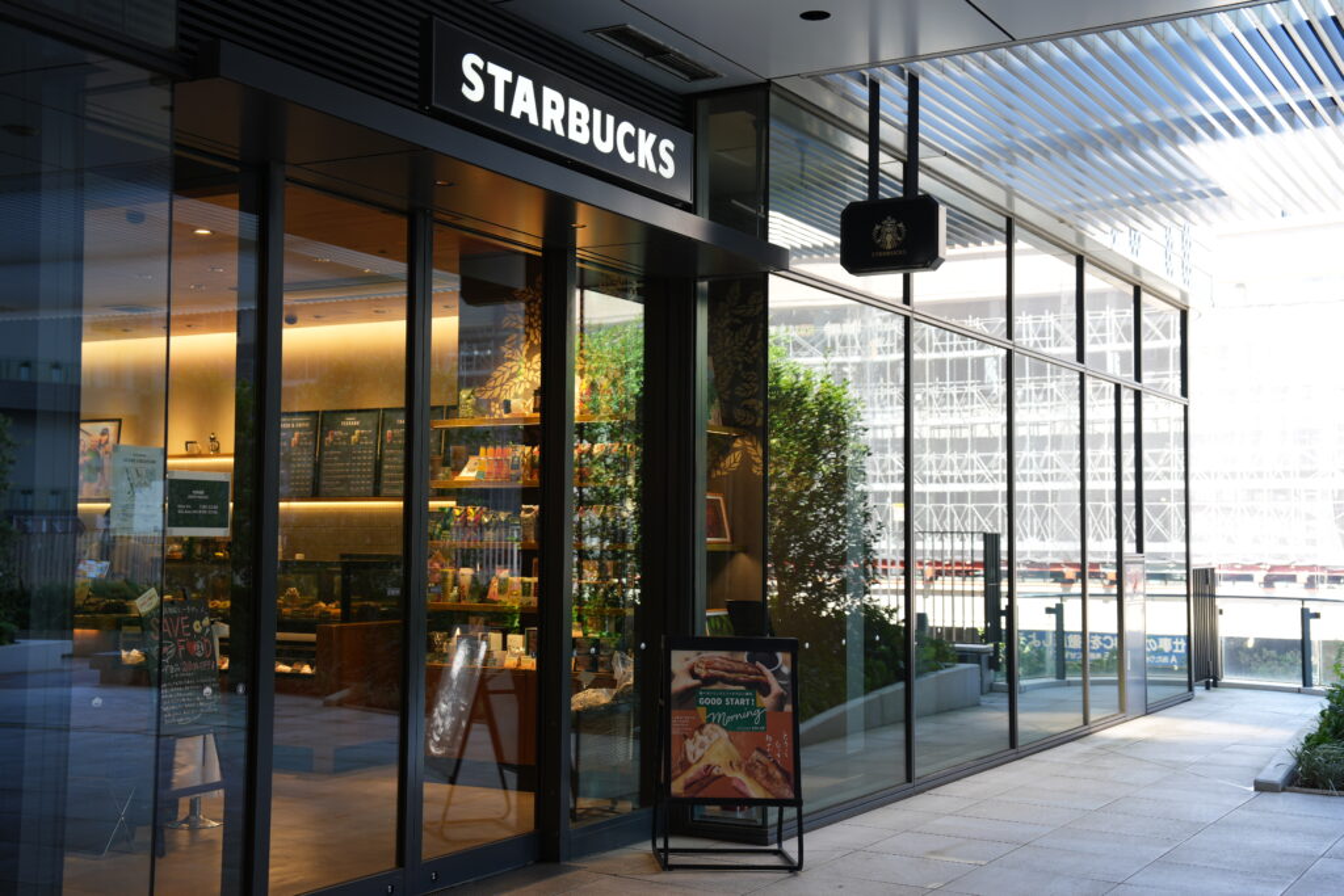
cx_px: 672
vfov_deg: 29.9
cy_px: 448
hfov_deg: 43.6
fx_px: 1680
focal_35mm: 45
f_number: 4
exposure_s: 1/60
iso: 160
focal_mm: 45
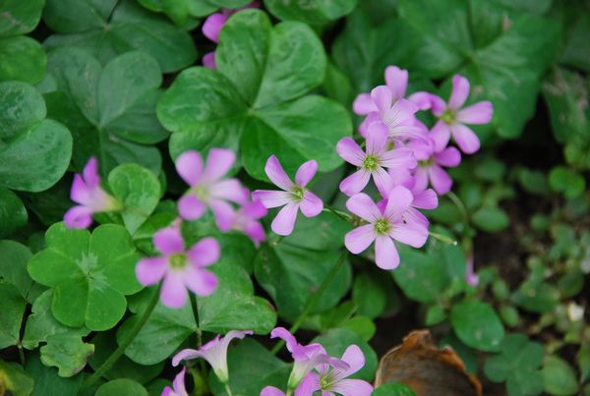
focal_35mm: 270
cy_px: 198
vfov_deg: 5.1
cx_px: 295
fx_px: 4435
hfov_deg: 7.6
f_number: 6.3
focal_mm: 180
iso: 560
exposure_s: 1/500
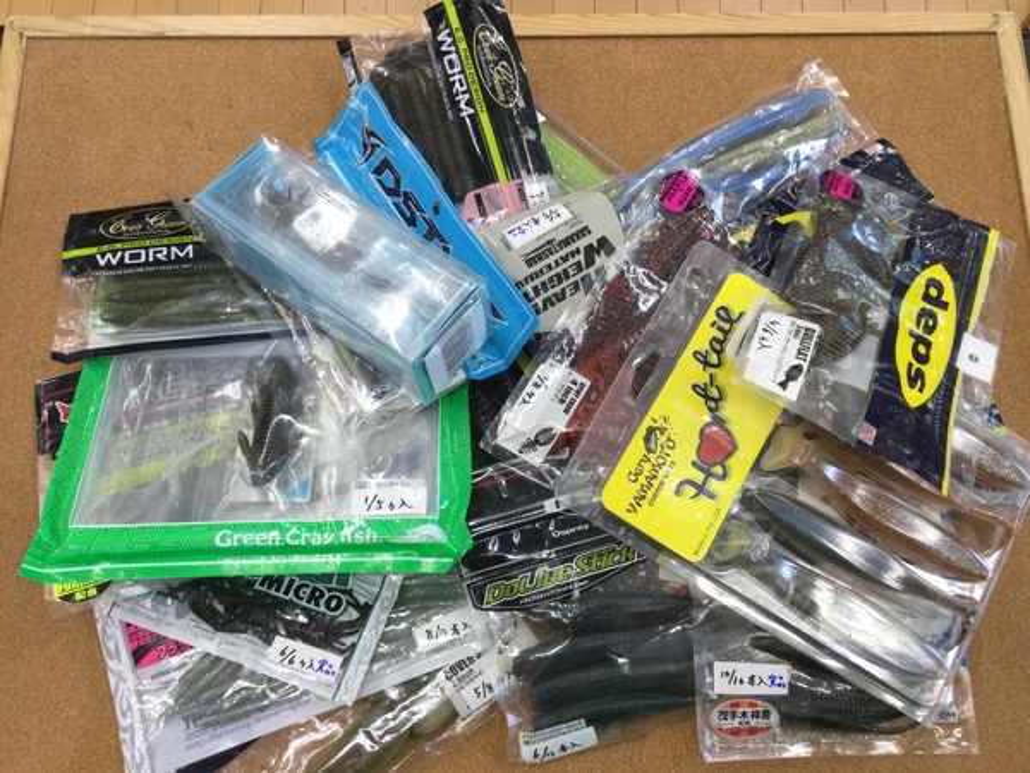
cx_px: 515
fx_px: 922
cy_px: 386
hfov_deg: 58.4
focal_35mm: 31
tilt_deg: -75.0
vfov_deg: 45.4
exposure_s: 1/40
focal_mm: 3.3
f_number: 2.4
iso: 25
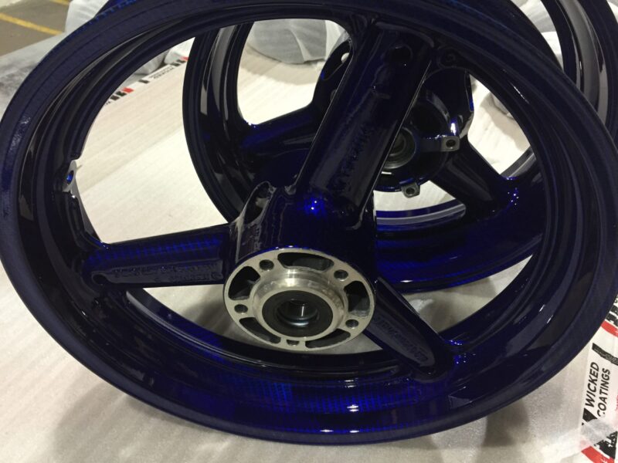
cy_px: 232
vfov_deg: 48.2
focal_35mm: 29
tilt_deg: -40.9
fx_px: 518
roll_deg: -2.6
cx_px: 309
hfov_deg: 61.7
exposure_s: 1/30
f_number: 2.2
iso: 125
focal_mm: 4.15
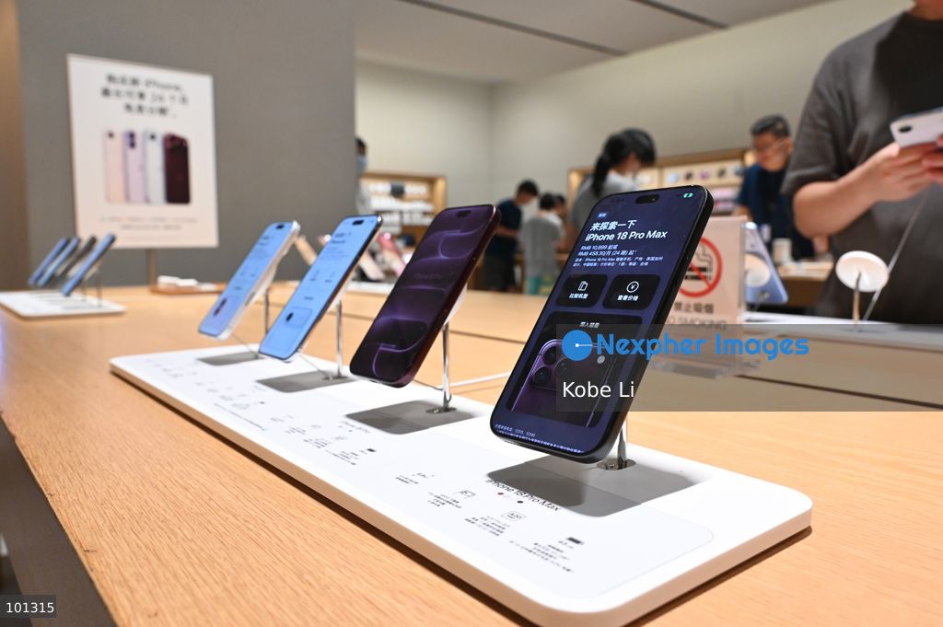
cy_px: 314
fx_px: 707
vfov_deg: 47.9
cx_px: 472
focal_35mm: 27
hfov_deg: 67.4
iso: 3600
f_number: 6.3
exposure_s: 1/125
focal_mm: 27
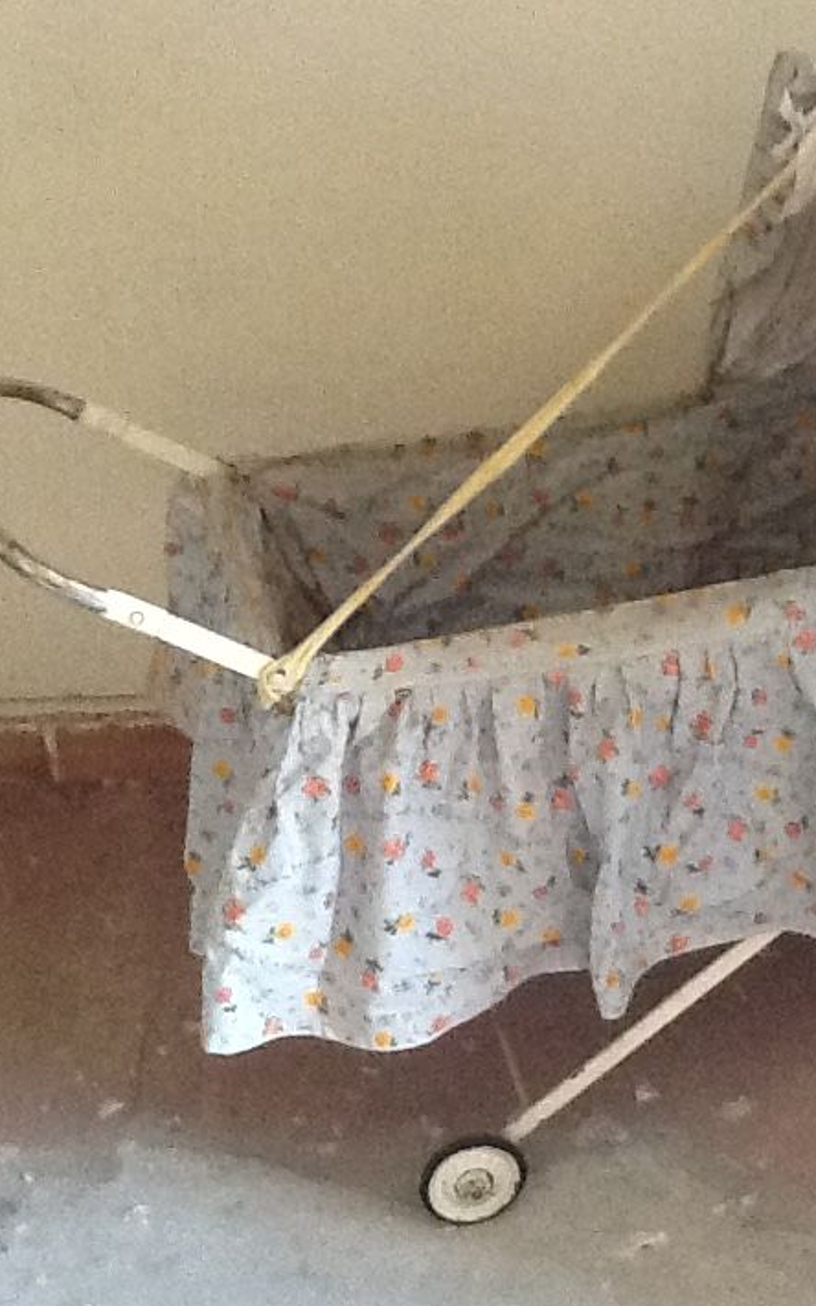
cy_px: 658
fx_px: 2243
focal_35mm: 63
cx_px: 766
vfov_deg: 32.5
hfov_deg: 20.1
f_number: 2.4
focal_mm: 2.03
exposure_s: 1/30
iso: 250
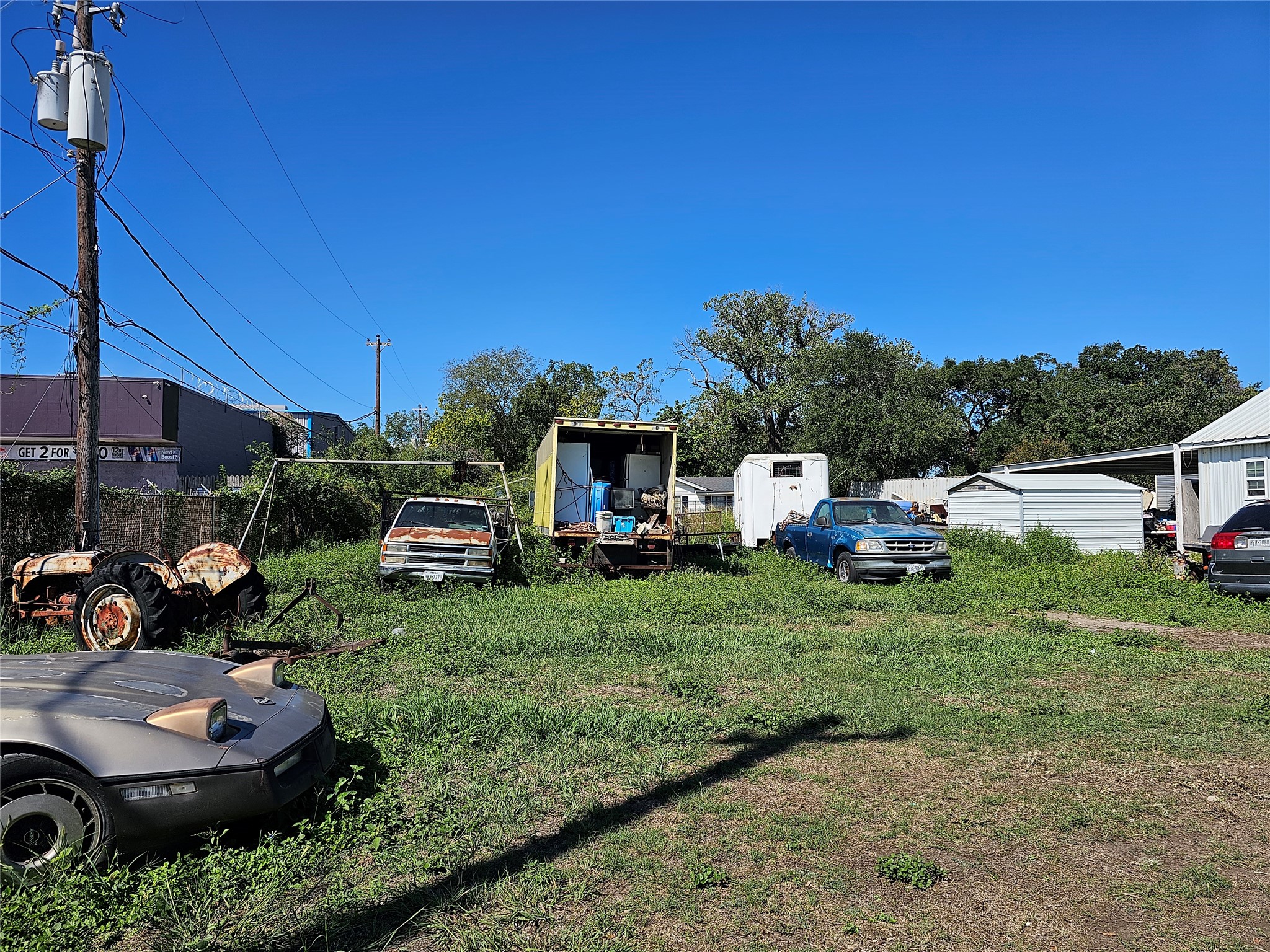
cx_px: 635
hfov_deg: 73.9
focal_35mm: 23
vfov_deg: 58.9
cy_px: 476
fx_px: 844
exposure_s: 1/1410
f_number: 1.7
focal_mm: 6.3
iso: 16
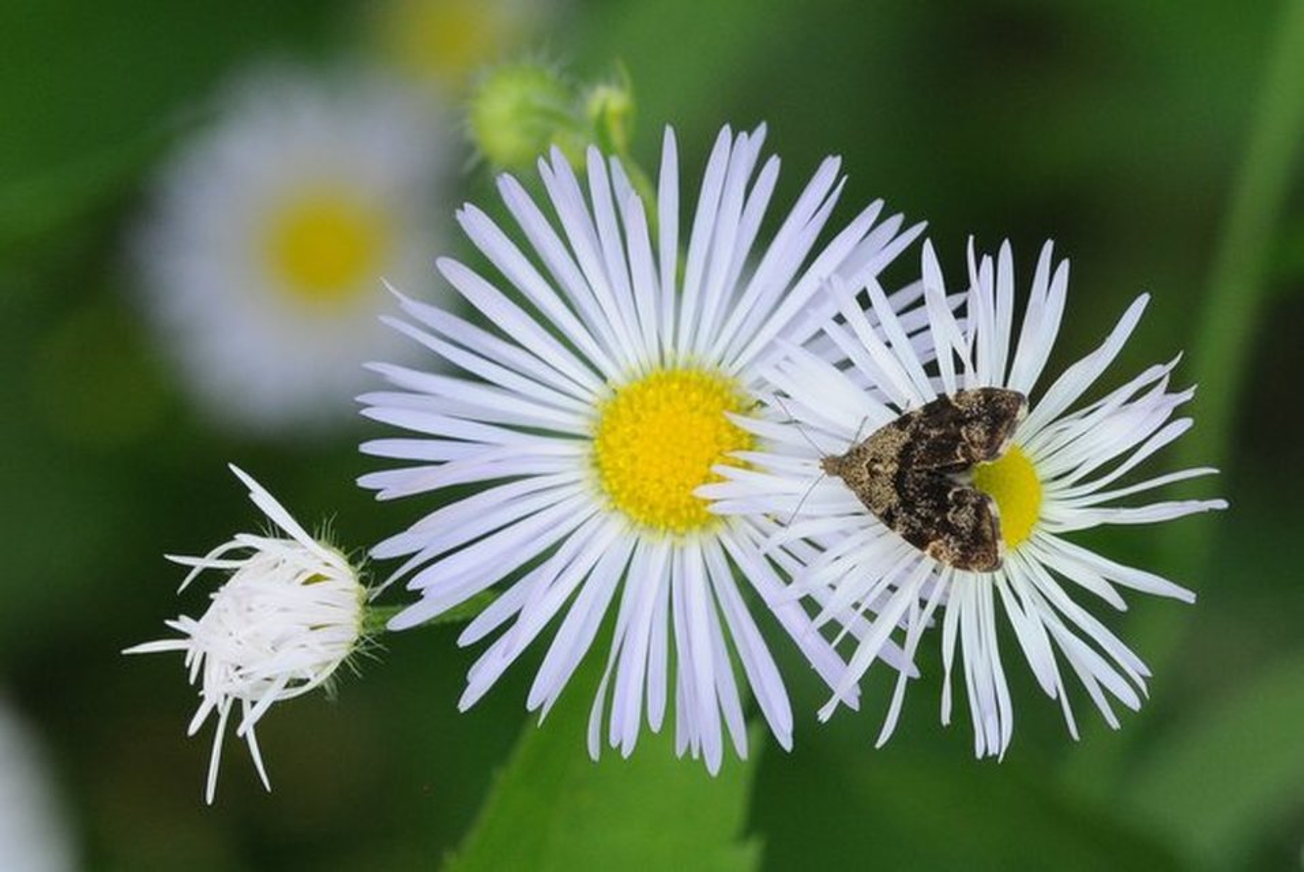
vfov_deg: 8.7
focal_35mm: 158
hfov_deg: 13.0
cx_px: 652
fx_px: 5710
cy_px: 436
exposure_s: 1/125
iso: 500
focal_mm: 105
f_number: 10
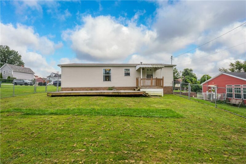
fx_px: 102
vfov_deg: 77.3
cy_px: 82
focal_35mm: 15
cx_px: 123
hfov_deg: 100.4
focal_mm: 10
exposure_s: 1/320
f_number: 6.3
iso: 100
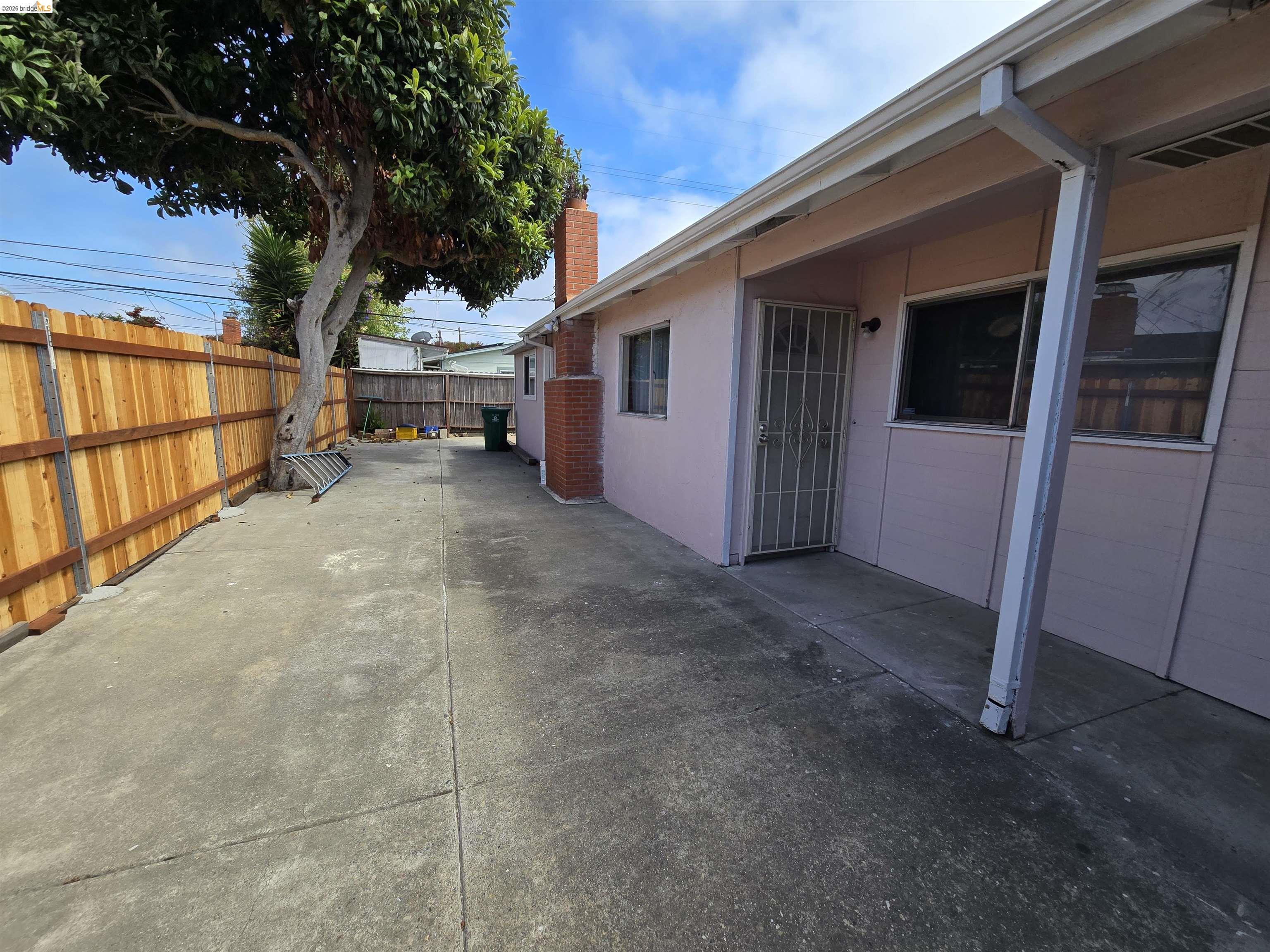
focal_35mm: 13
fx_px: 477
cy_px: 476
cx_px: 635
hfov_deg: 106.2
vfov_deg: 89.9
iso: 50
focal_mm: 2.2
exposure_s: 1/1546
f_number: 2.2
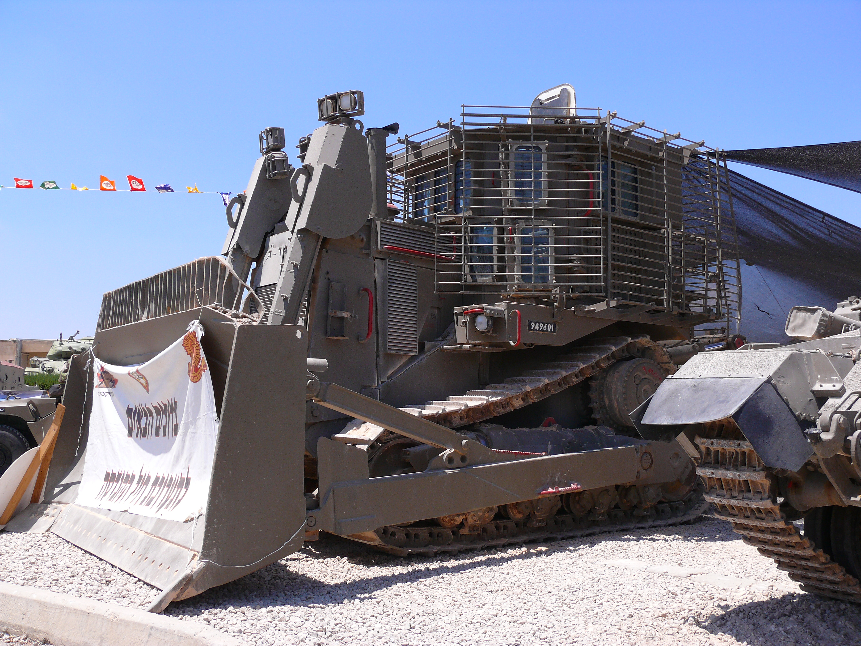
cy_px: 323
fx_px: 871
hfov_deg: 52.6
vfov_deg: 40.7
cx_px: 430
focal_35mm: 35
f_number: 4.5
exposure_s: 1/640
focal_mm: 7.4
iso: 100
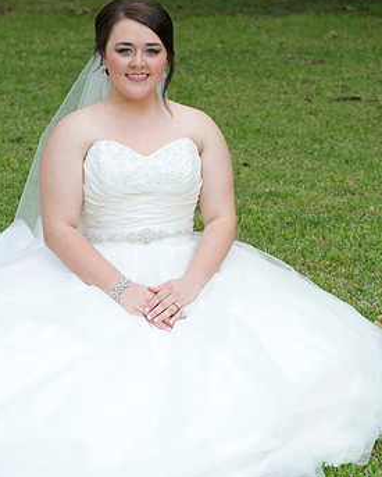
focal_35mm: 129
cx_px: 178
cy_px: 261
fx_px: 1821
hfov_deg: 12.0
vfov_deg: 14.9
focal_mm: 105
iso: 320
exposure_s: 1/125
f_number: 6.3
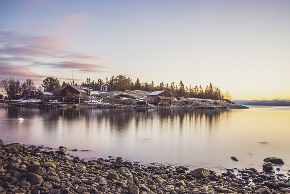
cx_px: 147
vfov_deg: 46.5
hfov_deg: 65.4
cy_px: 96
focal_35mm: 28
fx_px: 226
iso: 320
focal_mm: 24
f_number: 22
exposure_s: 30
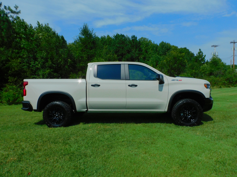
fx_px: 164
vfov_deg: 56.8
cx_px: 118
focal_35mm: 24
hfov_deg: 71.6
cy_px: 88
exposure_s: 1/1250
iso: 125
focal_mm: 4.3
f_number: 6
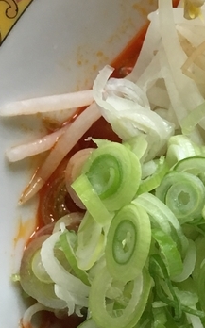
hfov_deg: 11.4
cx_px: 377
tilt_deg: -74.9
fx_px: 949
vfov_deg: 19.6
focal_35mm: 106
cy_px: 187
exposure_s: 1/30
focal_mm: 4.15
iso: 80
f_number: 2.2
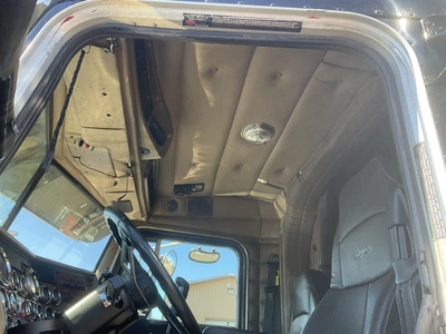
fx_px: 374
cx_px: 223
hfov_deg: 61.7
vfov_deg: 48.2
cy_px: 167
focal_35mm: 29
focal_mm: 3
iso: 32
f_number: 1.8
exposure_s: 1/163
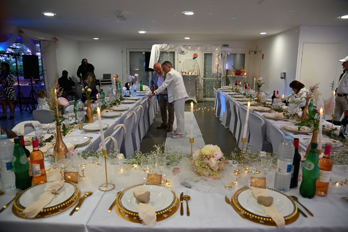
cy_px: 116
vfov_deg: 53.1
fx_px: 232
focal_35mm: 24
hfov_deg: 73.8
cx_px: 174
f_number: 4
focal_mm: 24
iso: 2200
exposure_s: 1/125
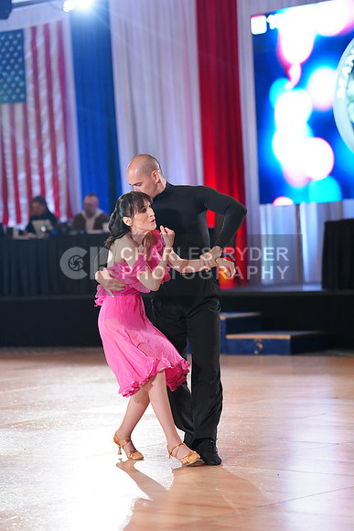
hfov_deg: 11.8
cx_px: 177
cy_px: 266
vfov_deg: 17.6
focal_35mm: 116
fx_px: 1710
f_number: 2.8
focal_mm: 116
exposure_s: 1/640
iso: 3200
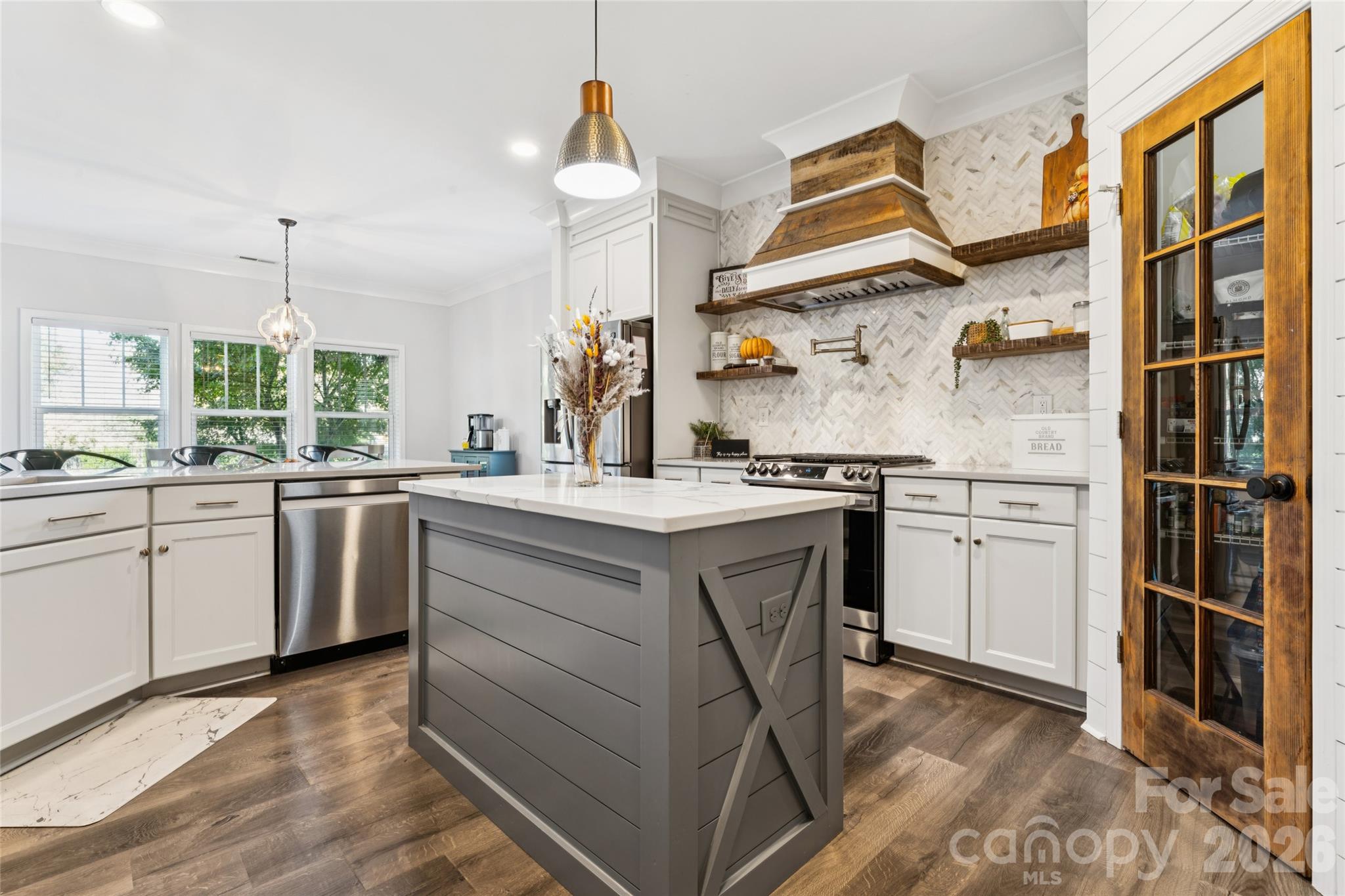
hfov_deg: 95.3
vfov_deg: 72.4
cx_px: 672
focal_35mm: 16
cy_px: 448
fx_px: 613
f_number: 13
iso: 100
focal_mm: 16.4
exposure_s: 1.6
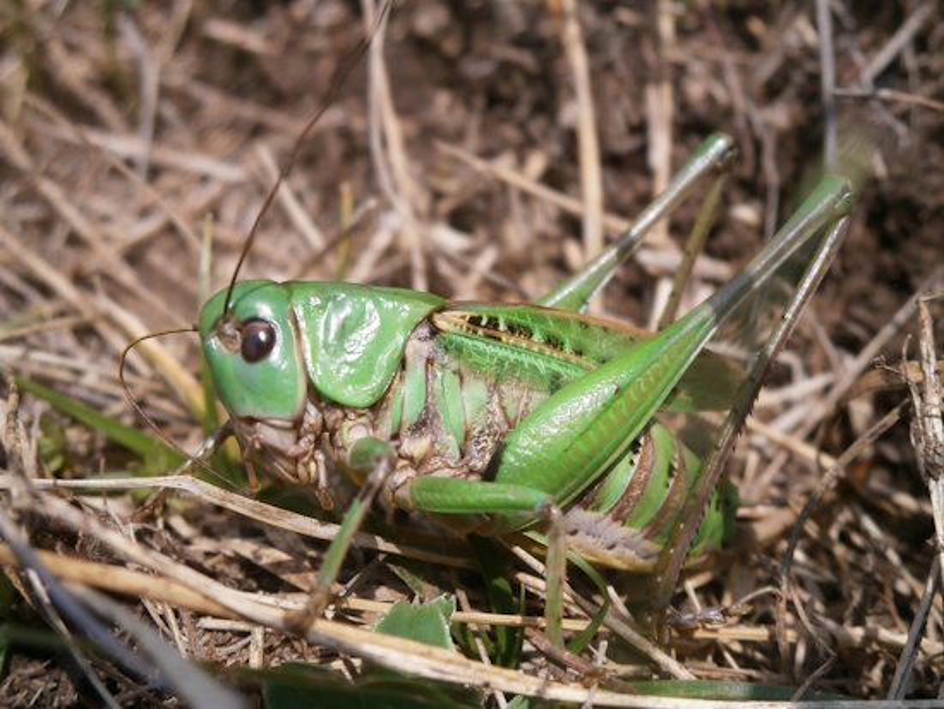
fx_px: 1282
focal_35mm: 47
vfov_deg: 30.9
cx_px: 472
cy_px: 354
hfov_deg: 40.4
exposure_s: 1/1250
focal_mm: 8.3
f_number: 3.4
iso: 80
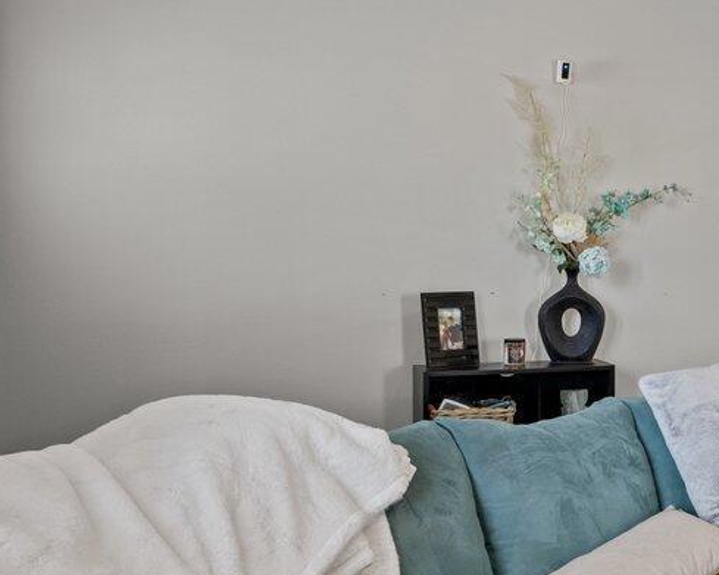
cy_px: 268
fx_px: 1170
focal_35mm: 55
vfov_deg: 27.6
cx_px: 888
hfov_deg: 29.0
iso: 400
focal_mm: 14
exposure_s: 1/1.67
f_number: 9
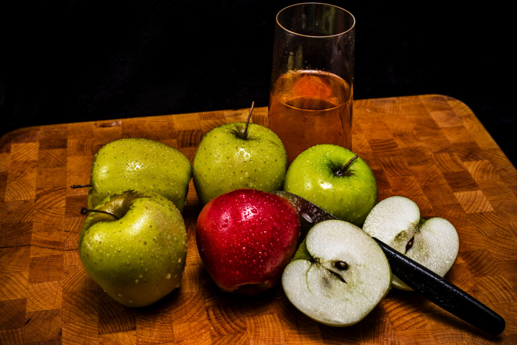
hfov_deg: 39.6
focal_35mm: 50
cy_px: 172
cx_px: 258
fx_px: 718
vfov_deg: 27.0
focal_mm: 50
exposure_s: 1/125
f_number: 9
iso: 100
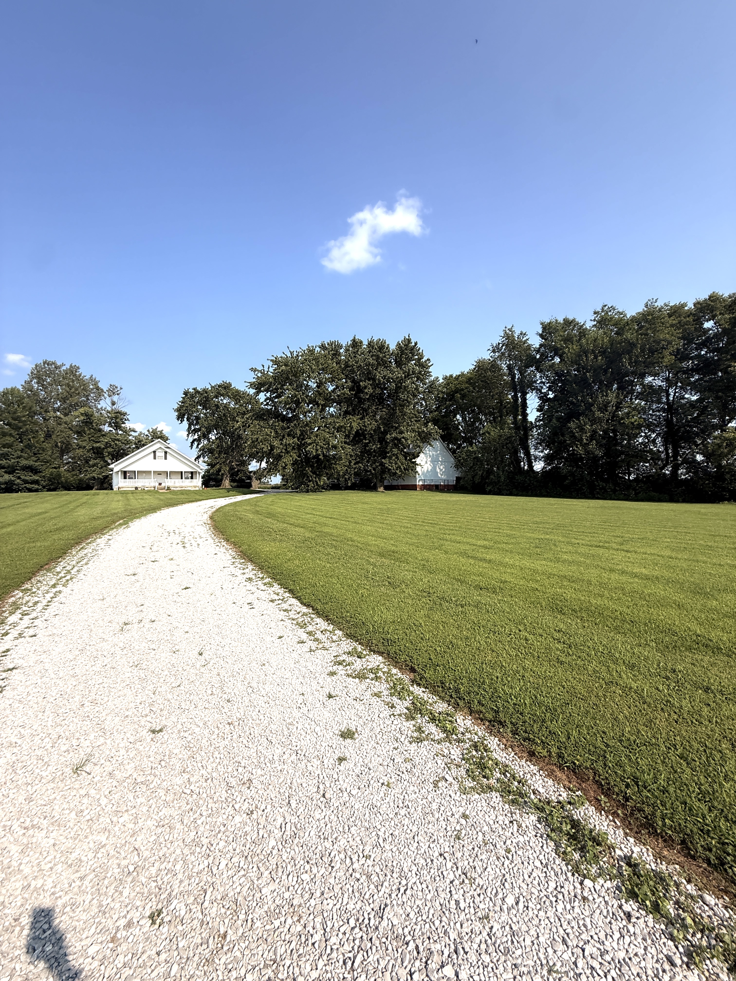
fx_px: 397
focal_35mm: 14
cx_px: 368
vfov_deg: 102.1
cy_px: 490
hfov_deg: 85.7
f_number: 2.2
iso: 50
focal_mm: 2.22
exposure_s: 1/1961
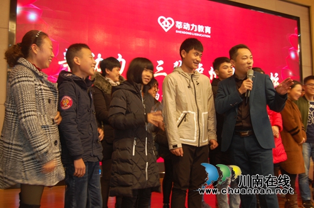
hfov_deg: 49.6
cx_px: 157
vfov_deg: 34.1
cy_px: 104
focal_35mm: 39
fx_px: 340
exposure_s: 1/15
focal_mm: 26
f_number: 4
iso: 400
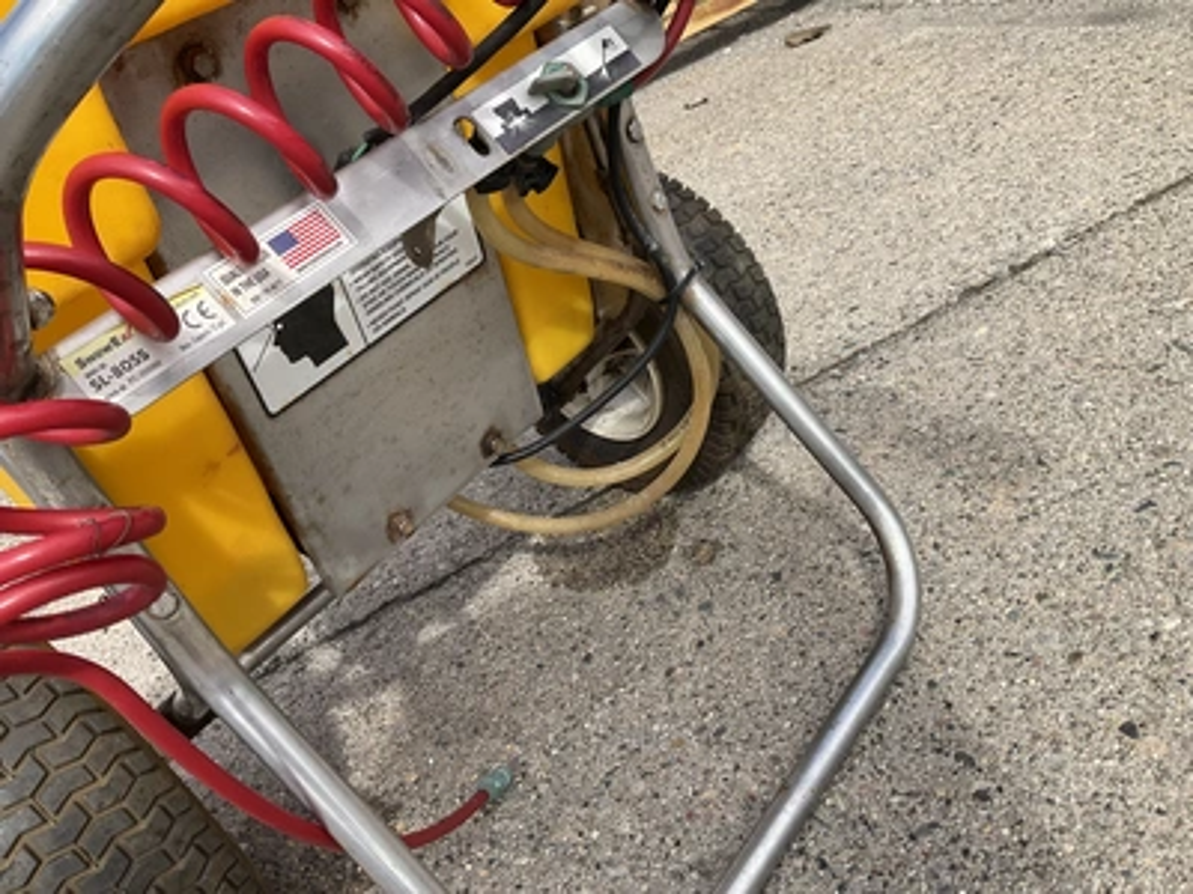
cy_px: 447
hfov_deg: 61.7
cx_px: 596
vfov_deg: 48.2
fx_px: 999
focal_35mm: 29
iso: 25
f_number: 1.8
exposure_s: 1/929
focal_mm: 3
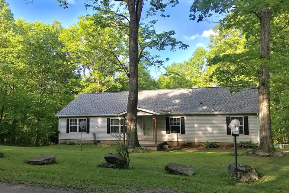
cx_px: 143
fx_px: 241
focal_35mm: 30
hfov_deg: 61.9
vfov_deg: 43.6
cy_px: 97
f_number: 1.8
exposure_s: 1/435
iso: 20
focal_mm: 3.99
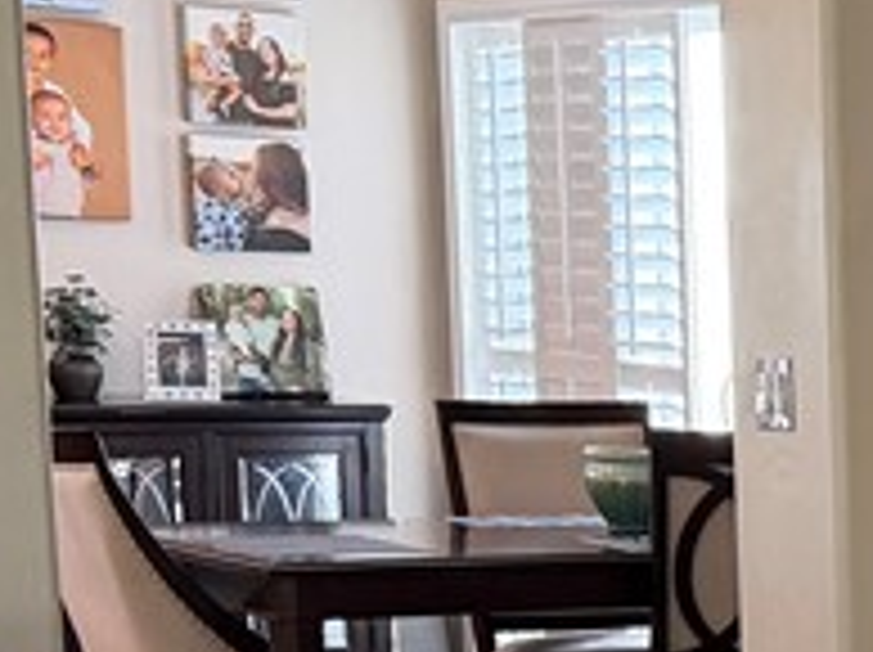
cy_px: 904
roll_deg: -2.6
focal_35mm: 127
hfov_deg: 13.1
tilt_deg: -10.2
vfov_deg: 11.3
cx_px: 1822
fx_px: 3199
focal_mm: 6.76
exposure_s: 1/60
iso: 250
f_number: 1.78
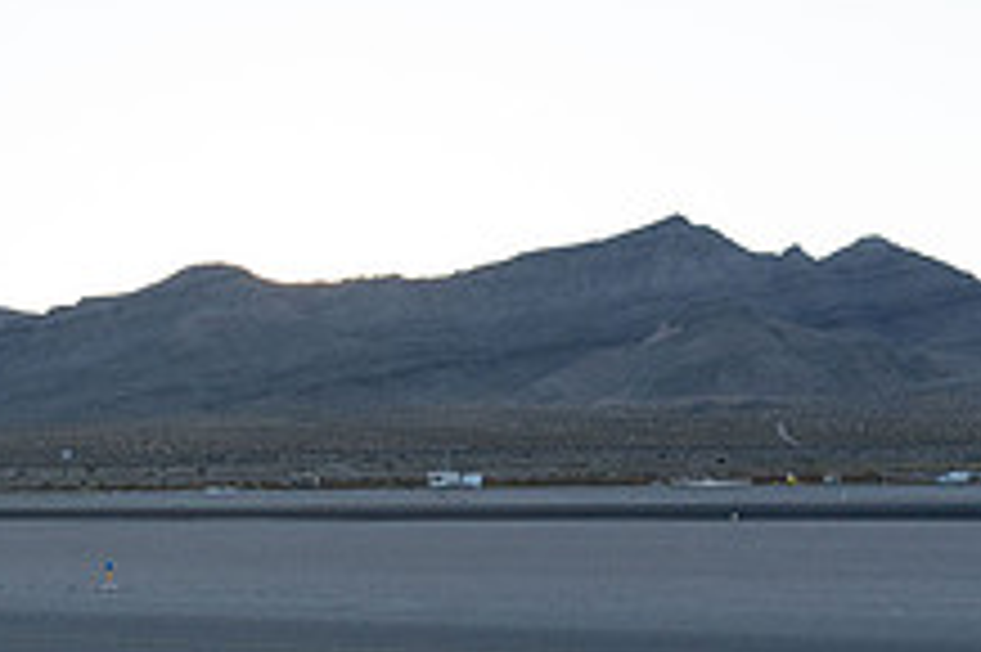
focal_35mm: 64
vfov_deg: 20.2
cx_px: 18
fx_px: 1743
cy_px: 735
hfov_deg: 29.5
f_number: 4.5
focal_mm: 24
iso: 1250
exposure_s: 1/2000
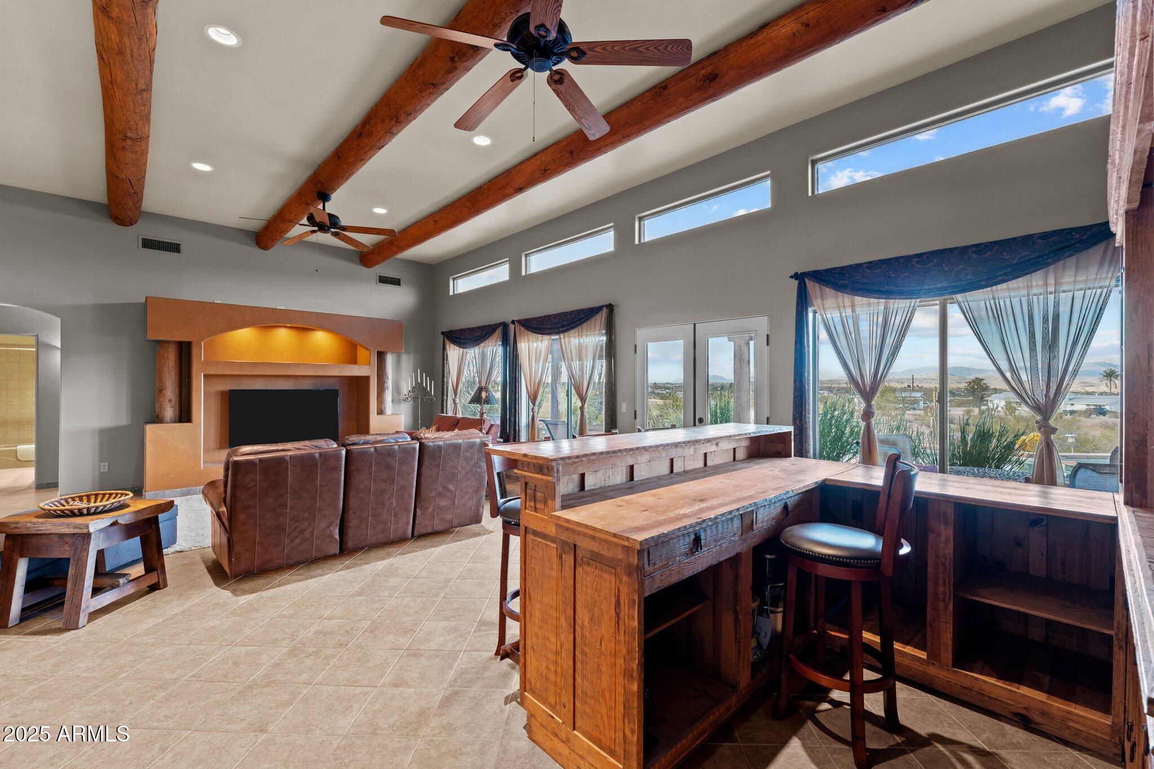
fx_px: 487
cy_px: 384
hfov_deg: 99.7
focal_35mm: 15
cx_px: 577
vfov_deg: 76.6
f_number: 8
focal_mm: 15.2
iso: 400
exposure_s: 1/2
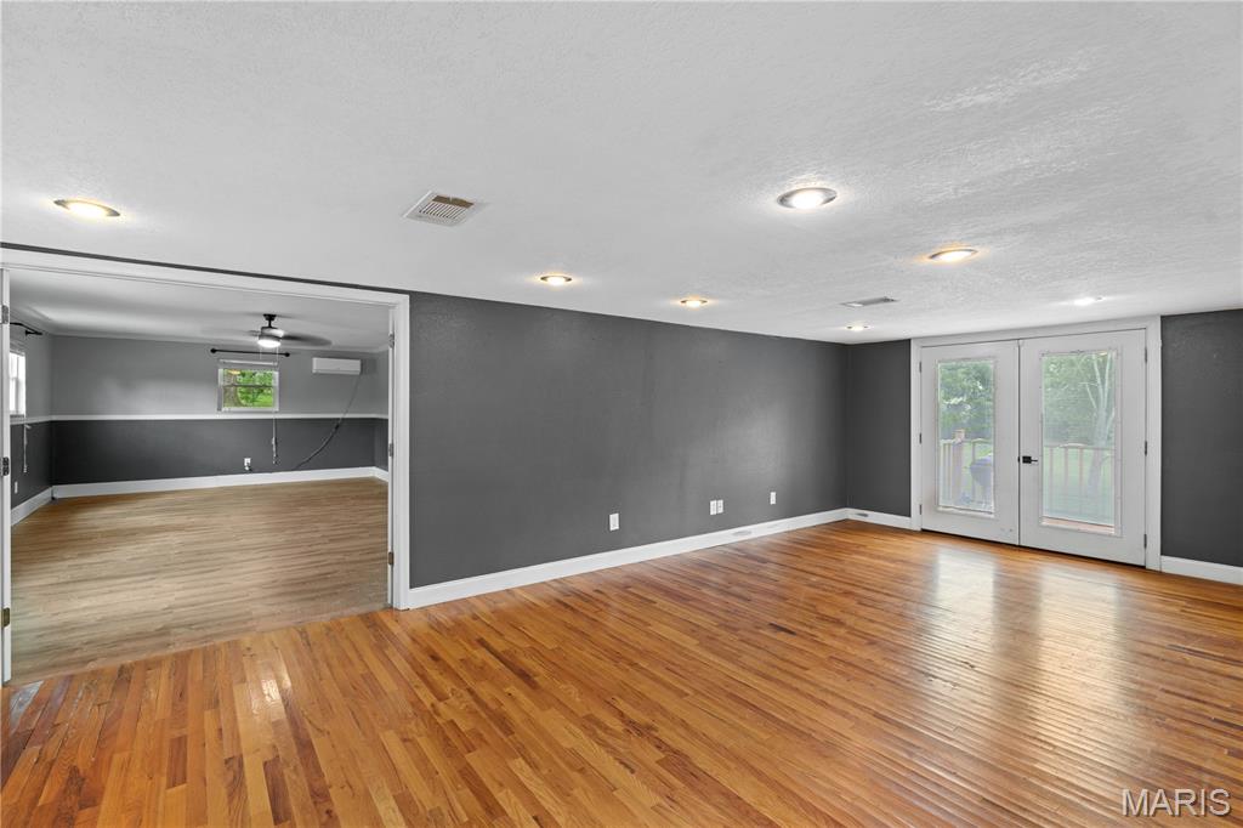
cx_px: 622
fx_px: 552
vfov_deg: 73.7
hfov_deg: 96.8
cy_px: 414
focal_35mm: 16
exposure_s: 1/2.5
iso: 200
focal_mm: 16
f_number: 6.3
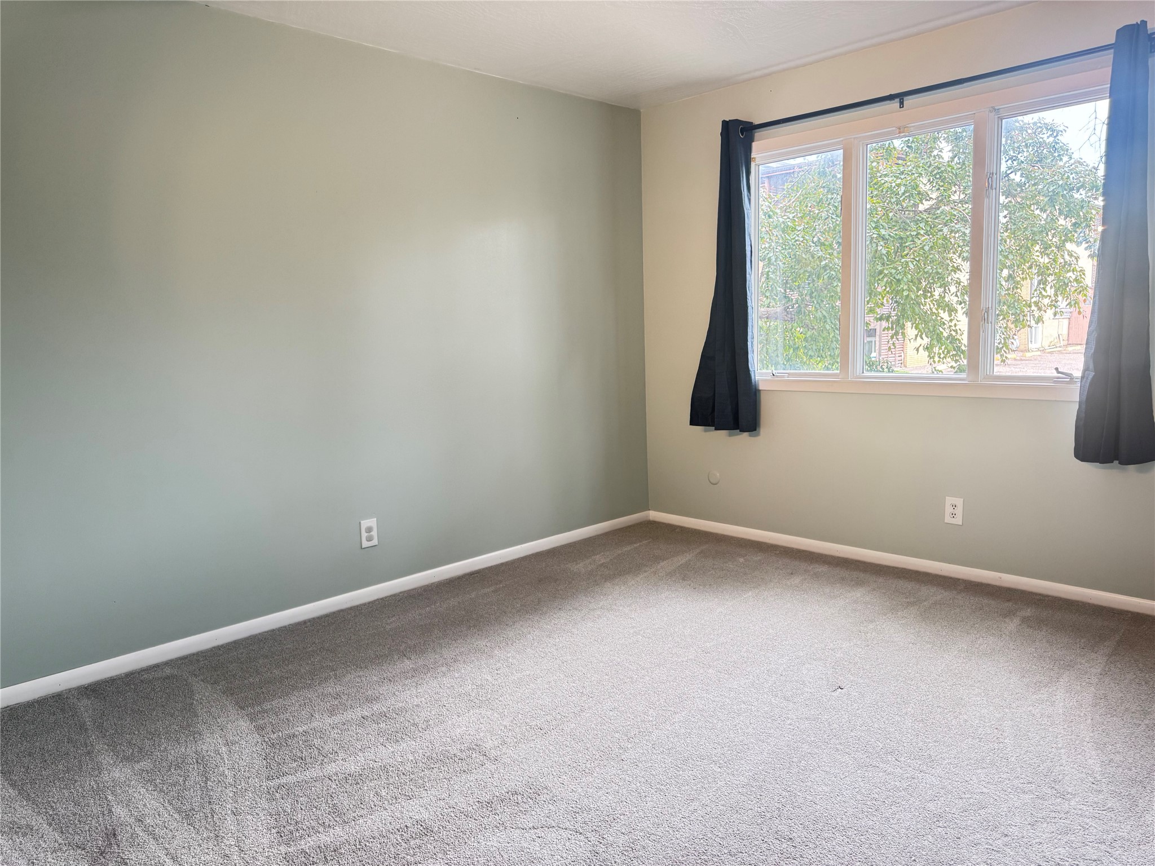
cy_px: 433
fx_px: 801
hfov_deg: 71.6
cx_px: 578
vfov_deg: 56.8
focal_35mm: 24
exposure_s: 1/103
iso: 200
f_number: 1.78
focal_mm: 6.76
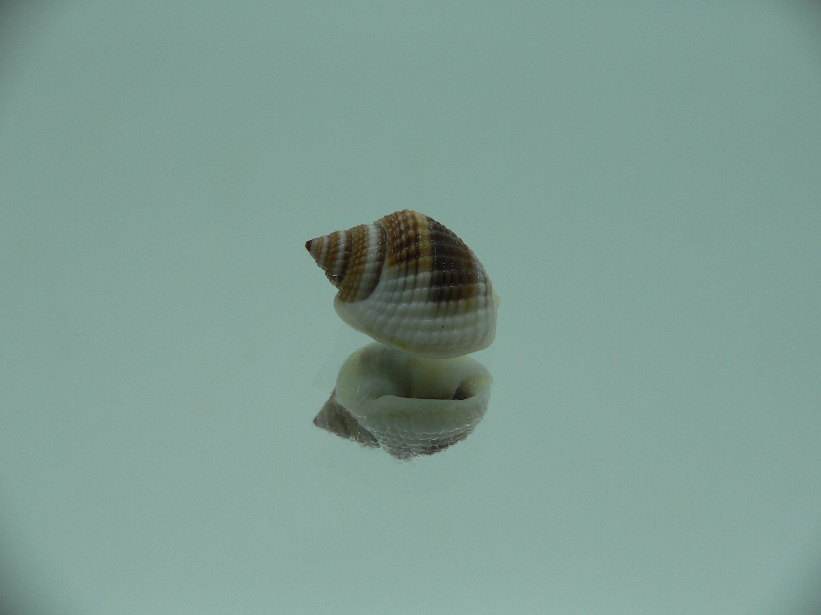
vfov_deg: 40.7
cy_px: 308
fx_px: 830
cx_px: 410
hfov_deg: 52.6
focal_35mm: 35
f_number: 2.8
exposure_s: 1/80
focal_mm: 4.6
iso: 80
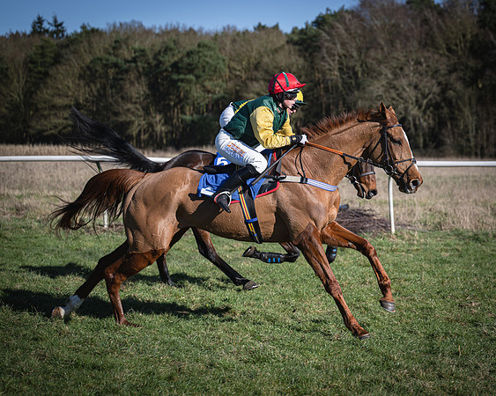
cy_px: 175
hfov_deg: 19.5
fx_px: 1436
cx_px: 326
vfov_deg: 15.7
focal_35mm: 98
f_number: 2.8
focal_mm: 70
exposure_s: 1/2000
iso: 100
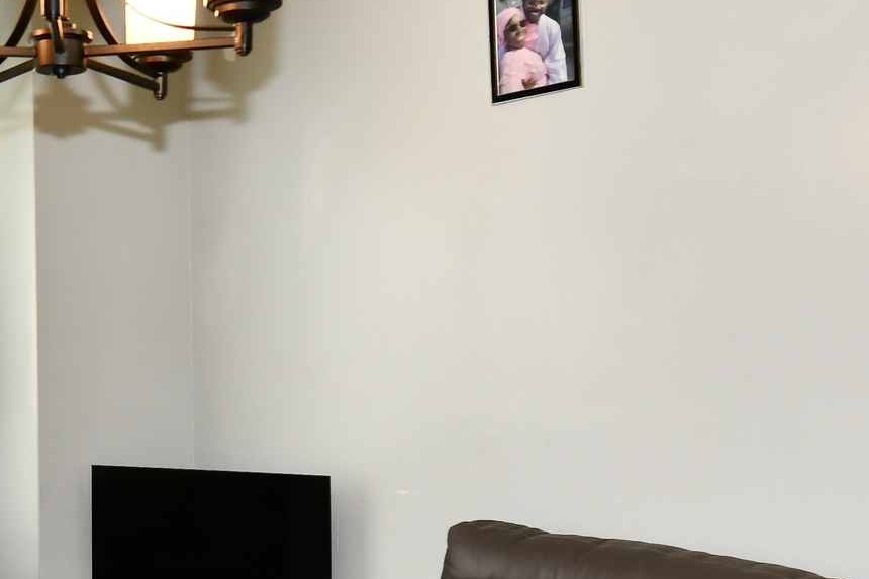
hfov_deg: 36.4
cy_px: 366
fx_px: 1207
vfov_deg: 26.9
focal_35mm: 50
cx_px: 40
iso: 640
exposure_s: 1/60
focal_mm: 14
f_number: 6.3
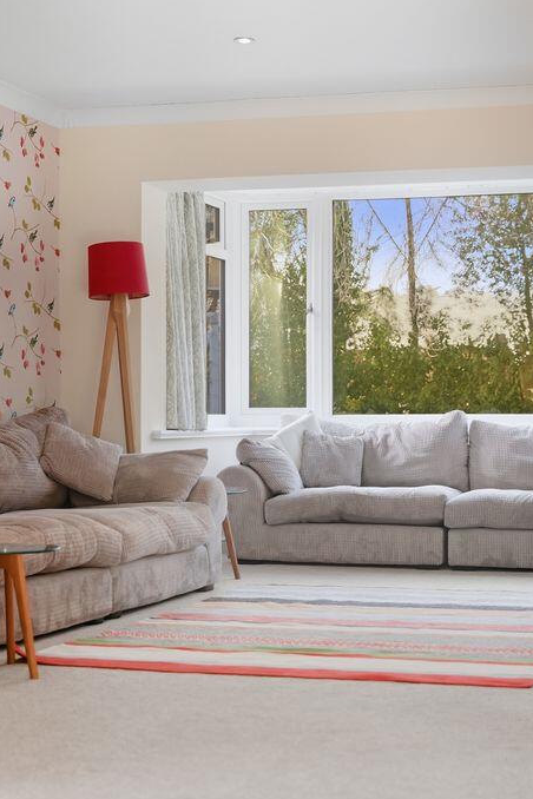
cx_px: 356
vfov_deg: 31.0
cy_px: 399
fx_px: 1443
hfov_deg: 20.8
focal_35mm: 65
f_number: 2.8
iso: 1000
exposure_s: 1/640
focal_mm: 43
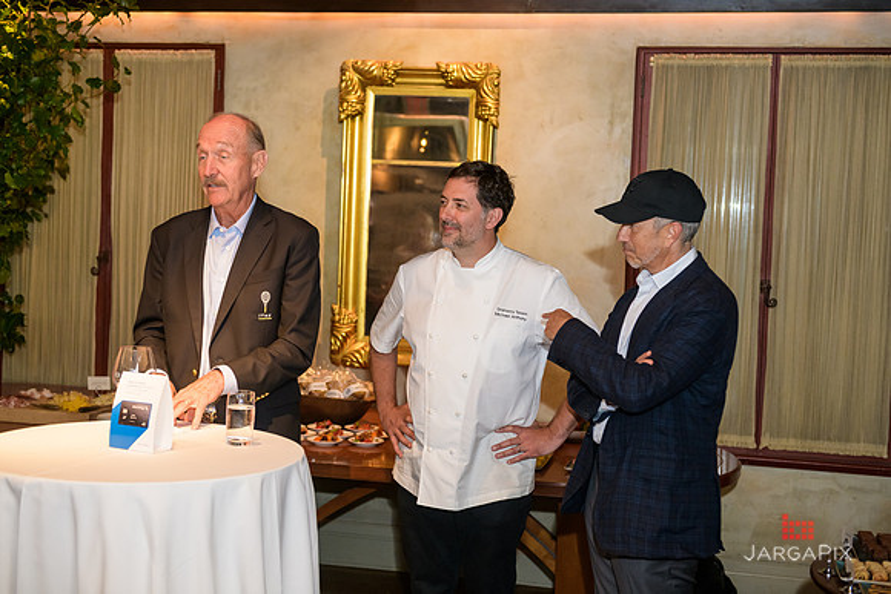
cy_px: 297
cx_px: 446
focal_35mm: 50
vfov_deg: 27.0
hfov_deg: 39.6
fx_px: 1238
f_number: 3.2
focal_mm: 50
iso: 1250
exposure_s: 1/125
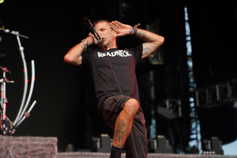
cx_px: 118
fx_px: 691
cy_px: 79
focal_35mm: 105
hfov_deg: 19.5
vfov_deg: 13.0
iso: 200
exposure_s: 1/125
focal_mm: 105
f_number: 4
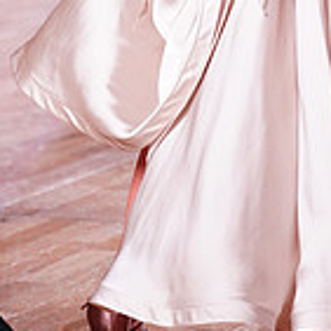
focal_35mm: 245
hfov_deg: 7.1
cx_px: 227
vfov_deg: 7.0
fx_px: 2650
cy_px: -258
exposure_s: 1/400
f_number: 2.8
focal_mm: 70
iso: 1600
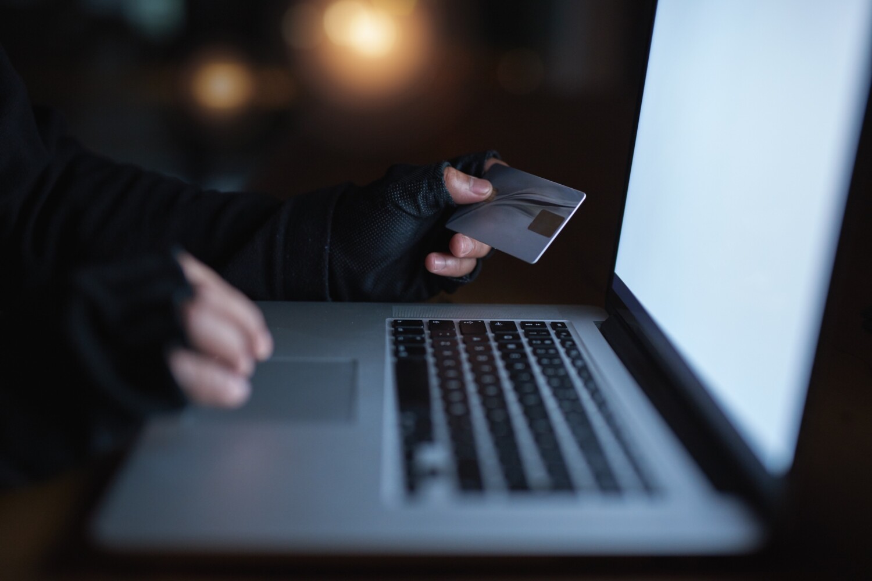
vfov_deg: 27.0
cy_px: 290
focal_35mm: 50
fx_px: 1211
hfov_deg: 39.6
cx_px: 436
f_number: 1.8
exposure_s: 1/125
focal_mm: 50
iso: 2500
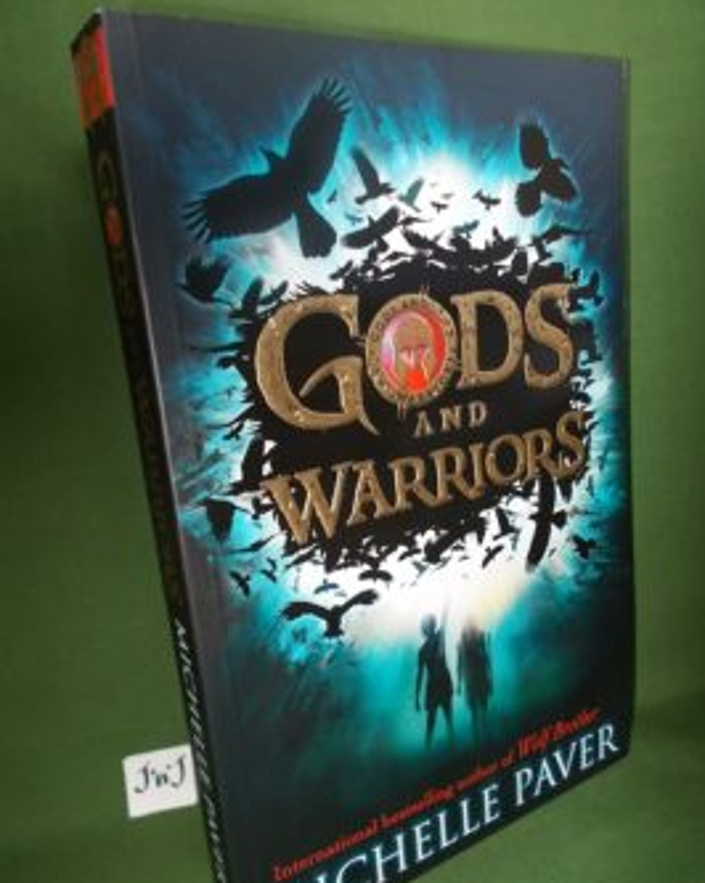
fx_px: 731
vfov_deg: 62.2
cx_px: 359
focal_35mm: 28
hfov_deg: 51.5
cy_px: 476
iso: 200
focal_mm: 4.6
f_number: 3.2
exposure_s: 1/25
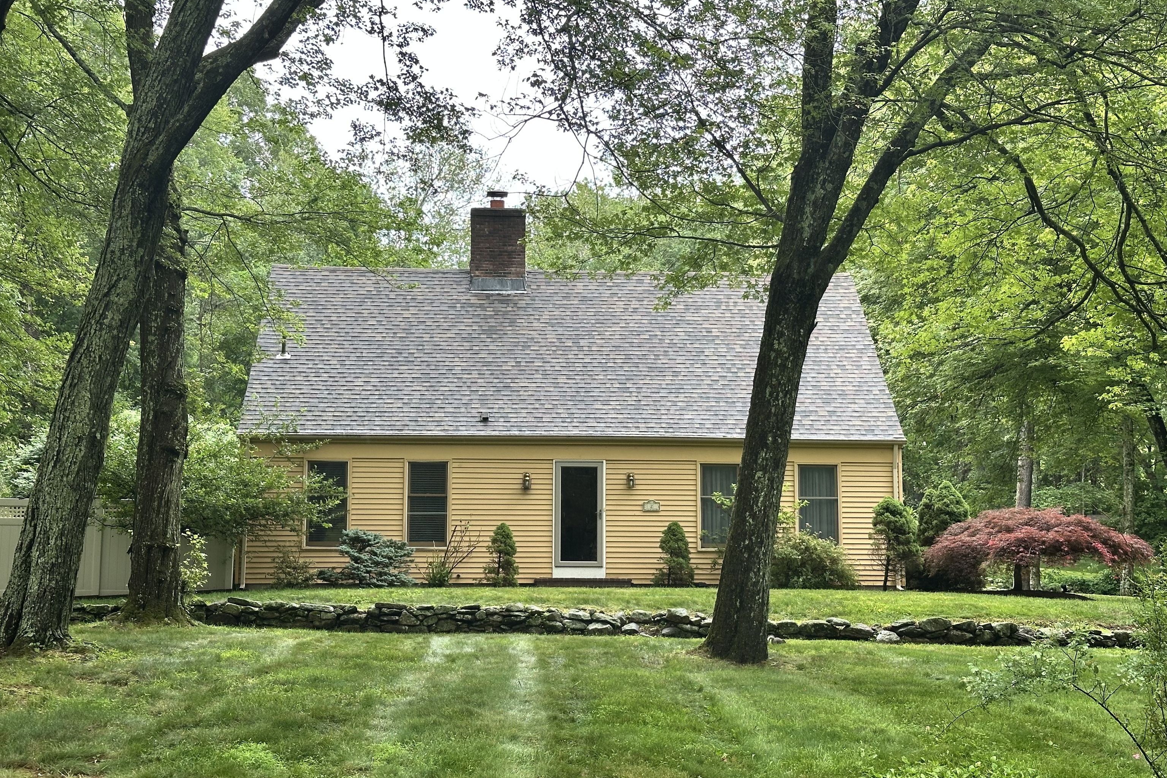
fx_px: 1621
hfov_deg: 39.6
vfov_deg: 27.0
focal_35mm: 50
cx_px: 584
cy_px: 373
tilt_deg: +7.7
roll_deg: +0.0
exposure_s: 1/350
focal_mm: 6.86
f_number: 1.78
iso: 64
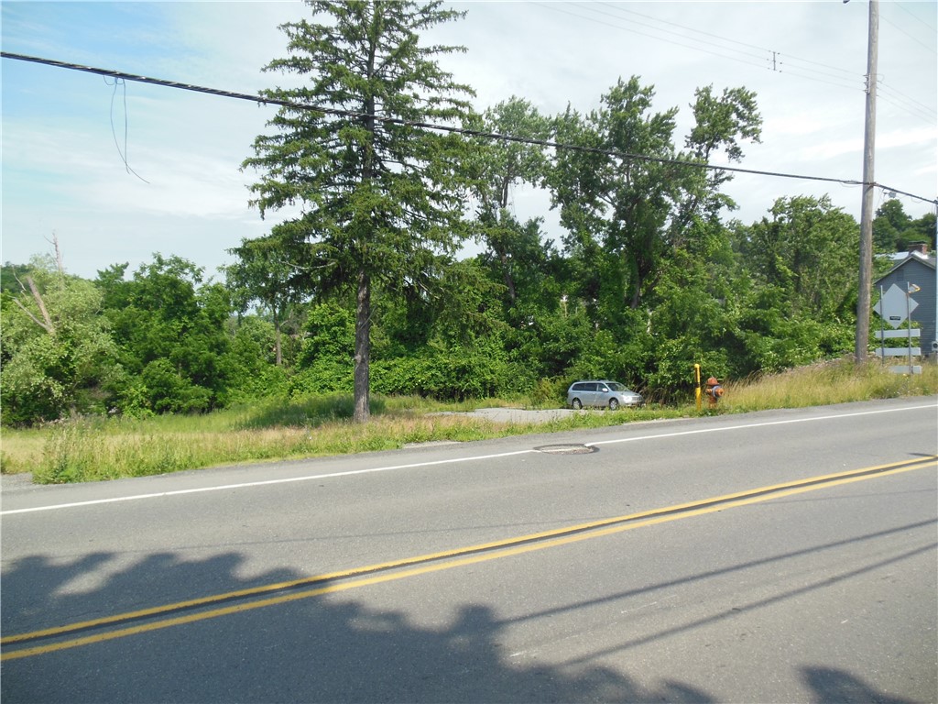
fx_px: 677
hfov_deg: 69.4
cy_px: 352
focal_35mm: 25
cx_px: 469
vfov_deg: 54.9
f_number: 3.2
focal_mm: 4.5
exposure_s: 1/1250
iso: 125
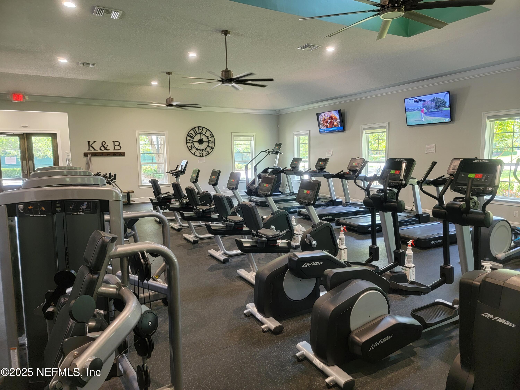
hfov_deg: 71.6
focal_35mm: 24
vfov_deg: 56.8
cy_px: 195
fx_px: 361
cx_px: 260
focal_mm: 6.7
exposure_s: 1/39
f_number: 1.8
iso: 200
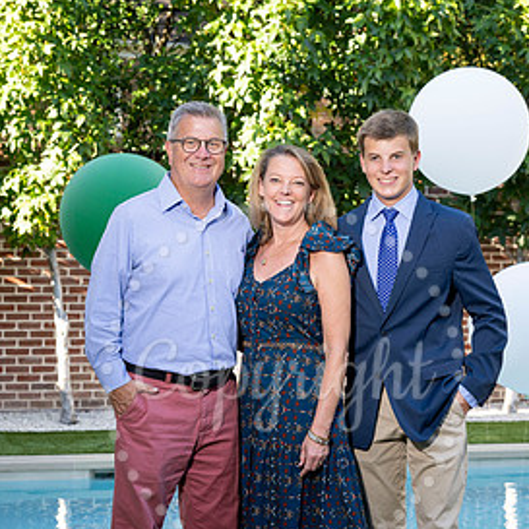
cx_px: 283
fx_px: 1573
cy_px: 380
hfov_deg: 19.1
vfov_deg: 19.0
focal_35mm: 91
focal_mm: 65
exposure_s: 1/200
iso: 400
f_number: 5.6
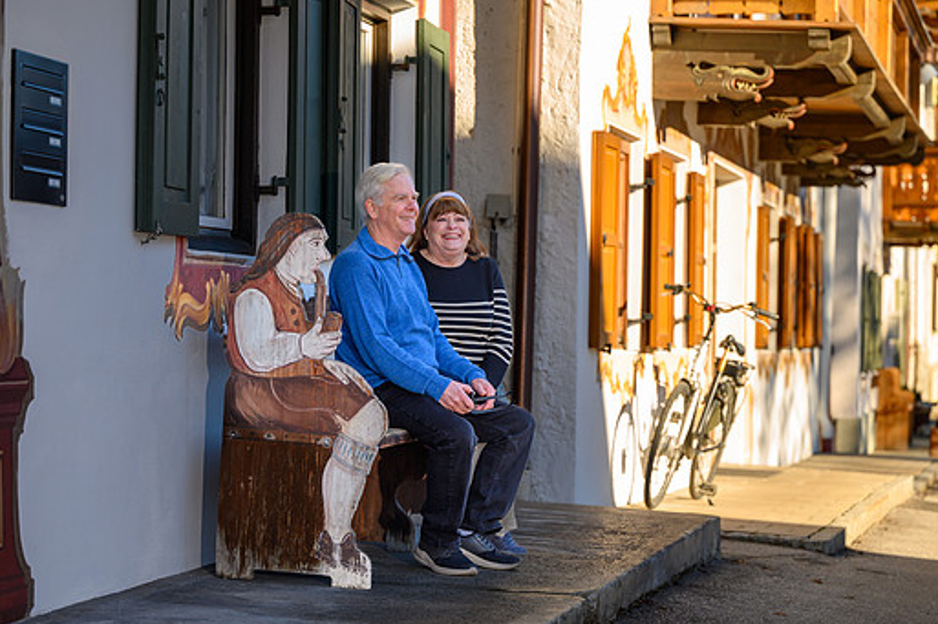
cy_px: 313
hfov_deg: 22.2
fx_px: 2395
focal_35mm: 92
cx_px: 453
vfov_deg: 14.8
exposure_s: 1/800
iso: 125
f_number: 3.2
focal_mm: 81
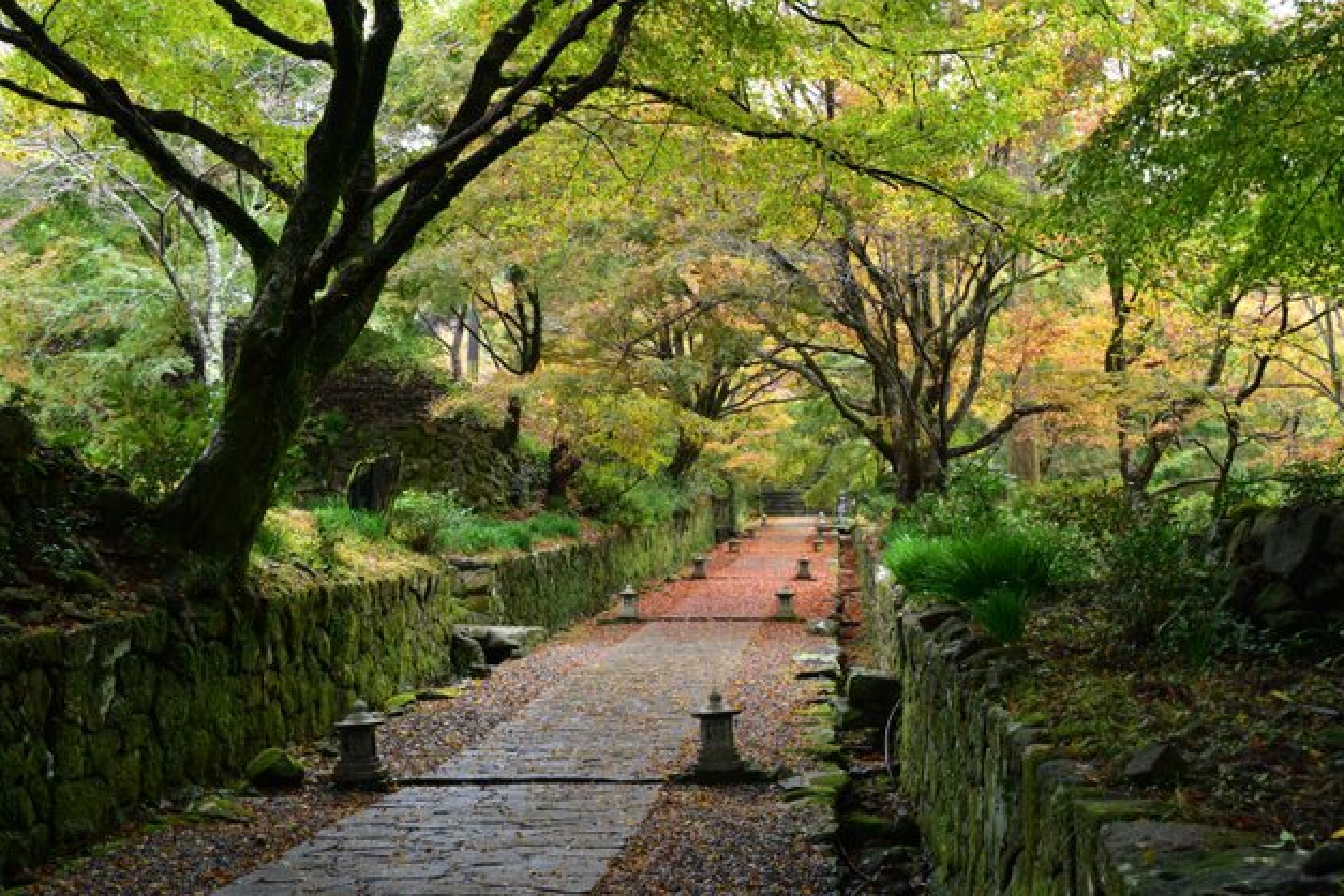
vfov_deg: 27.5
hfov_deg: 40.3
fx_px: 1829
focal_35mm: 49
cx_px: 664
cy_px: 451
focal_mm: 32
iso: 400
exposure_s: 1/40
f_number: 7.1
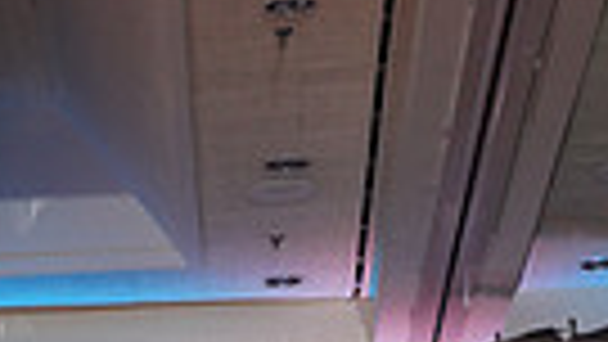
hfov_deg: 10.8
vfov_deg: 5.6
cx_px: -209
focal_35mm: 194
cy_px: 1233
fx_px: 3128
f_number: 5.6
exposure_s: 1/200
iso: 1600
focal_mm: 43
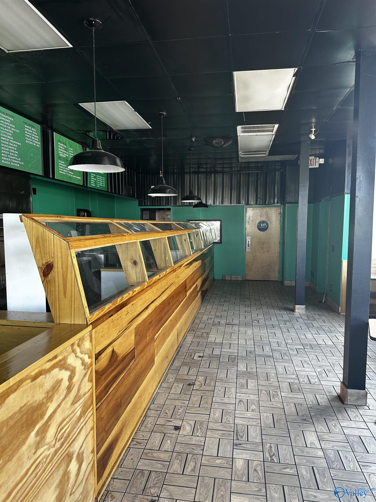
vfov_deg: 71.6
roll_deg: -0.3
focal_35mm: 24
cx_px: 188
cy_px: 251
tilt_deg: -5.0
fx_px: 348
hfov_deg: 56.8
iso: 100
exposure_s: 1/121
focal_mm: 6.86
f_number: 1.78
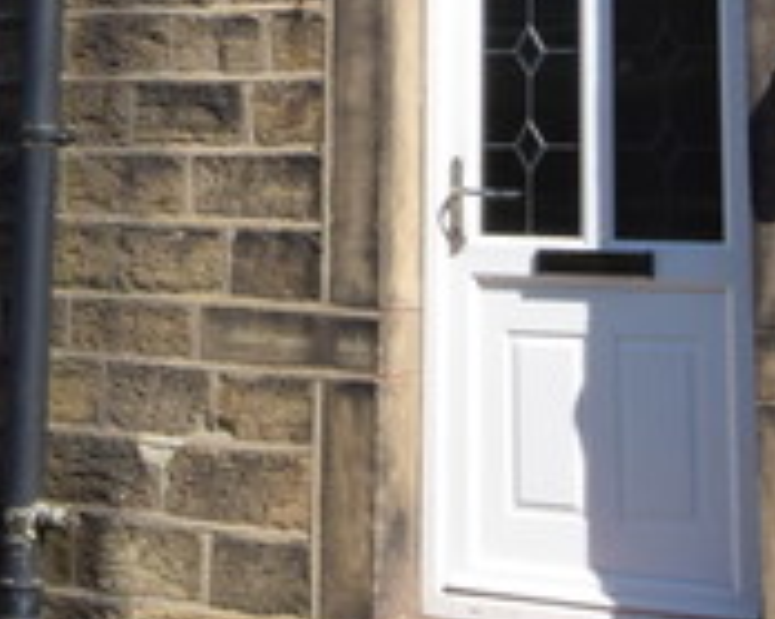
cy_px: -216
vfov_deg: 17.2
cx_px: 120
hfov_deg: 22.6
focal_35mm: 83
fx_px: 1903
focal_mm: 10
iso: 500
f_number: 18
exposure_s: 1/200
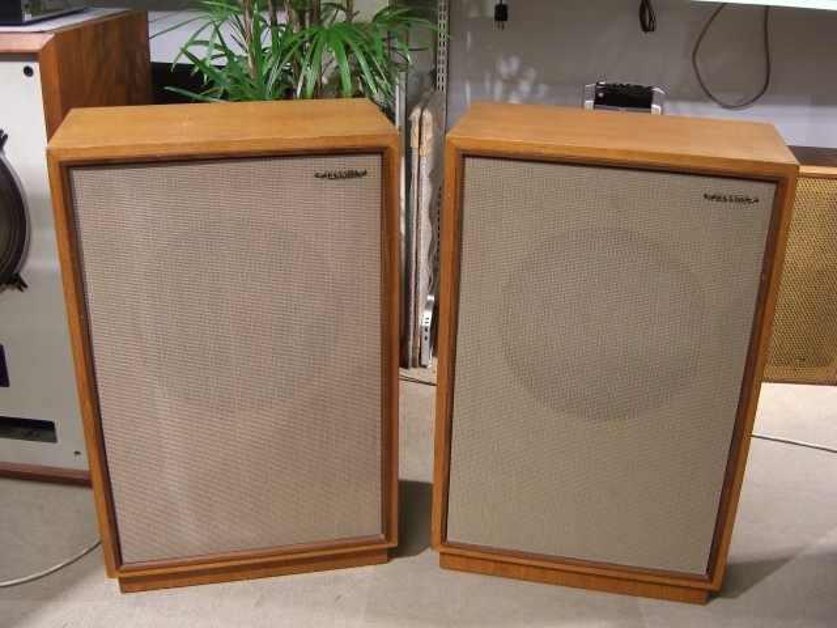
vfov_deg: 37.7
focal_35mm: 38
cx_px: 418
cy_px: 314
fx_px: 919
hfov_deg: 49.0
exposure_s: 1/15
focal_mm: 7.9
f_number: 2.8
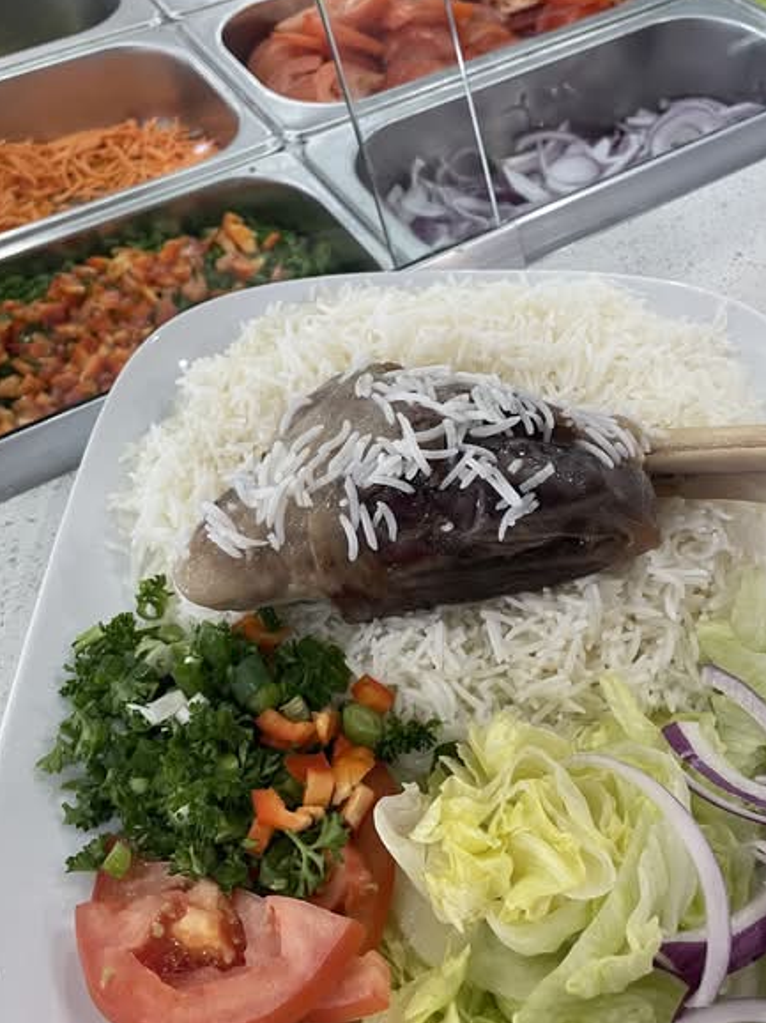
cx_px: 421
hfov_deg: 42.9
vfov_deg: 55.3
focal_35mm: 33
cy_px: 482
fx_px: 974
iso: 80
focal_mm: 4.2
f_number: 1.6
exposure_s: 1/50
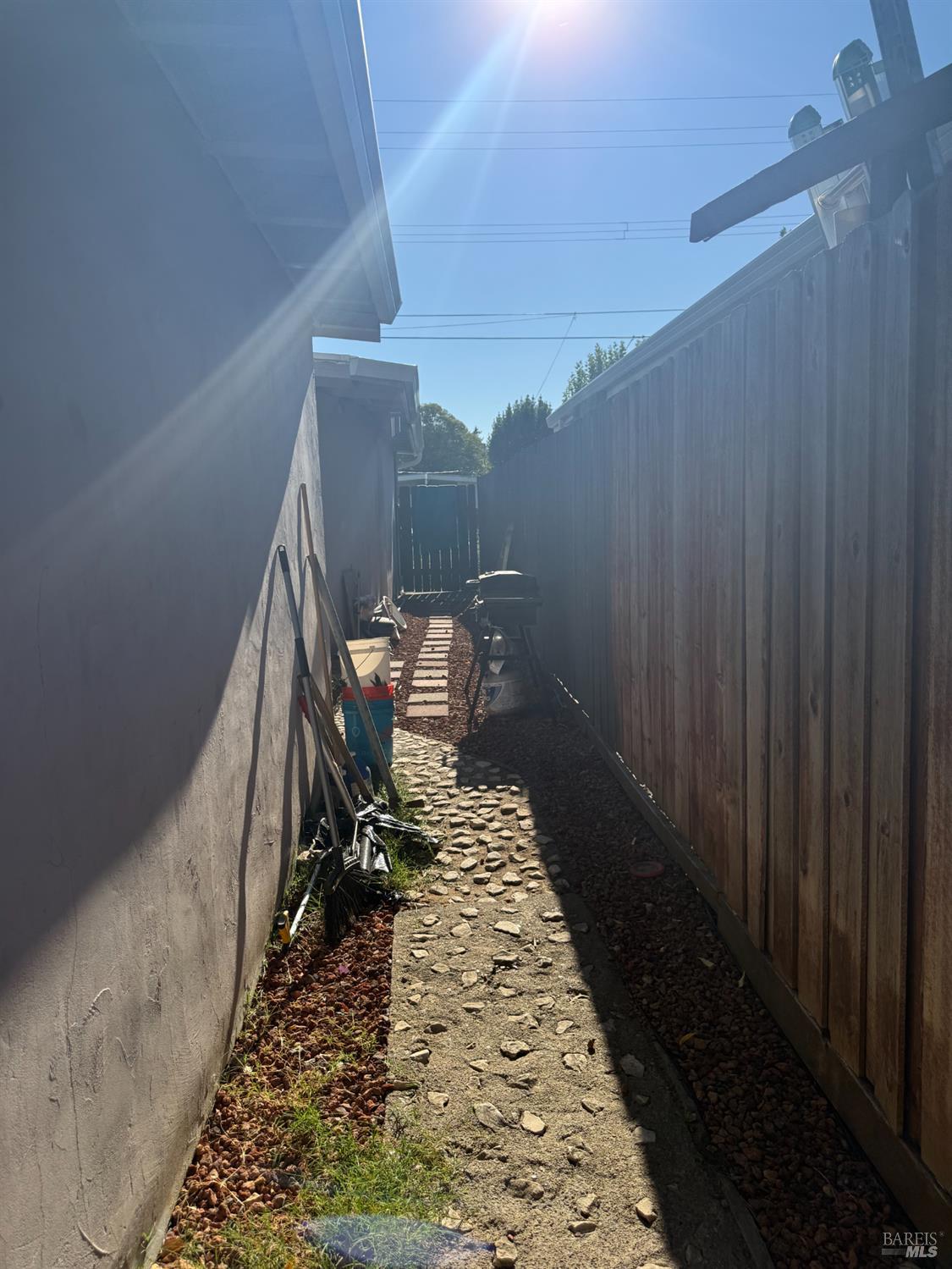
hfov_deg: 56.8
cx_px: 476
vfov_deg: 71.6
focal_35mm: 24
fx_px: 880
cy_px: 634
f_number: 1.78
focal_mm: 6.76
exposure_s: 1/6173
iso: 80
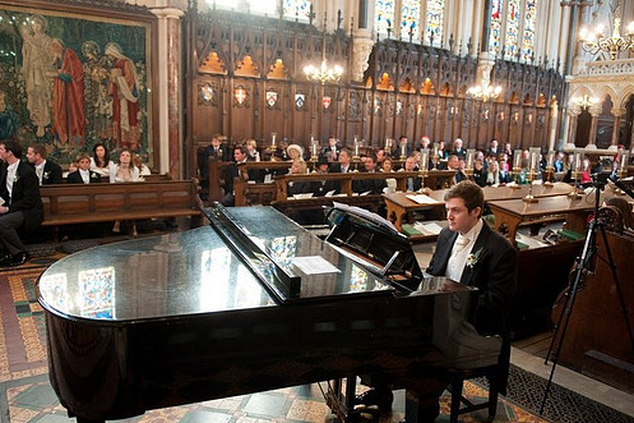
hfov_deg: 65.5
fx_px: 493
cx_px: 315
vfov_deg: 46.4
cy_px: 224
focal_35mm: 28
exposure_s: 1/50
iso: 1100
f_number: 2.8
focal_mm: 24
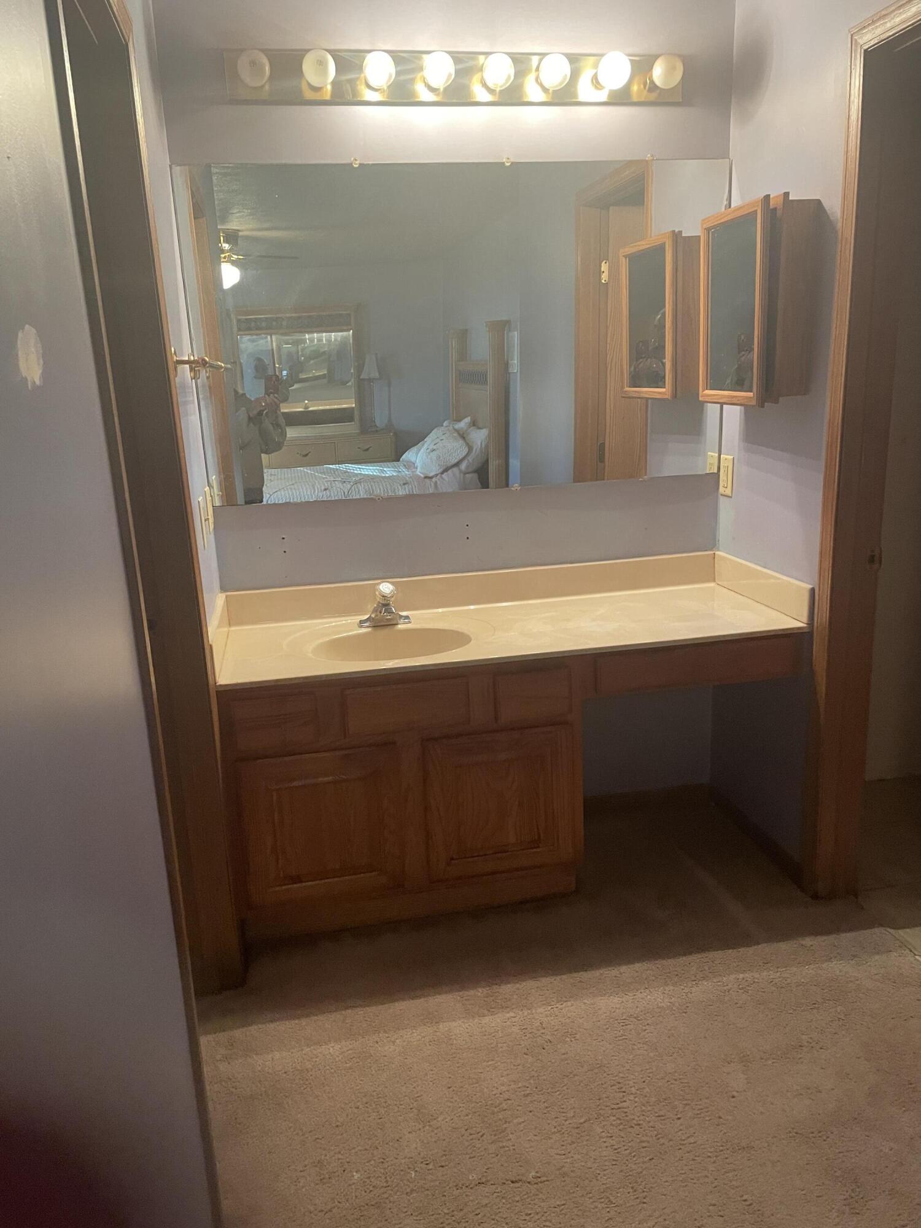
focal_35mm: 26
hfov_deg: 53.1
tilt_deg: -12.9
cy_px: 614
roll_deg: +3.4
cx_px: 460
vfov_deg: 67.3
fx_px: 922
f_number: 1.6
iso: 400
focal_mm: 4.2
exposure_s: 1/60
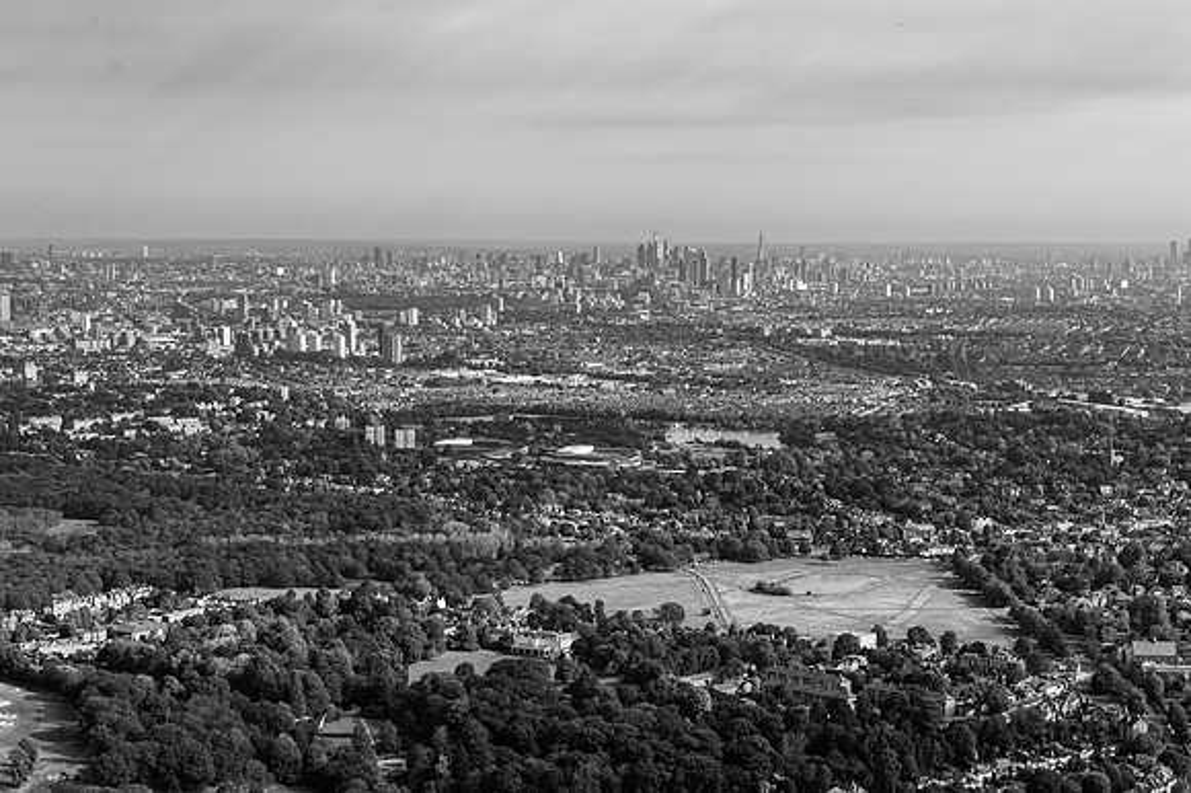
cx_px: 596
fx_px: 2449
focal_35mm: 74
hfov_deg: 27.3
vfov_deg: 18.4
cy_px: 396
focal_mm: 70
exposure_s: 1/250
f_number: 8
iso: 200
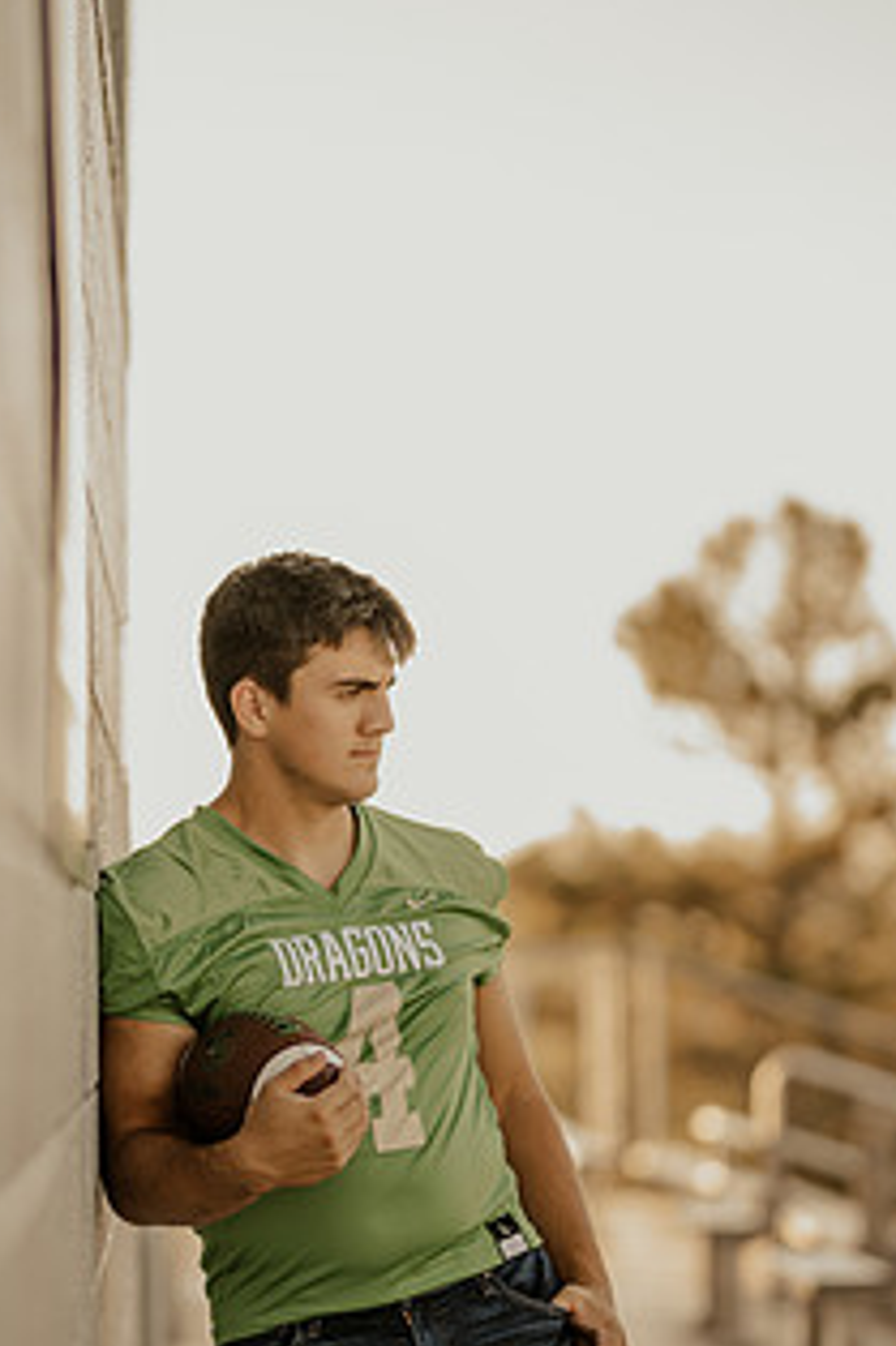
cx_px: 369
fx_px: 4559
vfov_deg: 16.8
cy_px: 904
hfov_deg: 11.2
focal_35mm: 122
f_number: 1.4
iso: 64
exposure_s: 1/400
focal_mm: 85
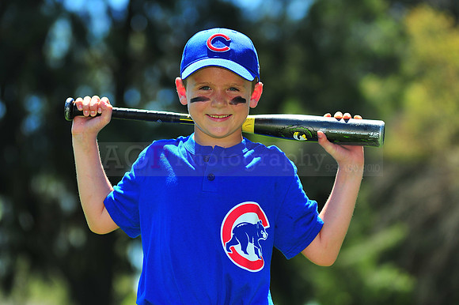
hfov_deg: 11.4
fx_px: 2294
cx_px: 230
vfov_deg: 7.6
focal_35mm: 180
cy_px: 152
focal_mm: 180
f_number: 5
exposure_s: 1/800
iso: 200
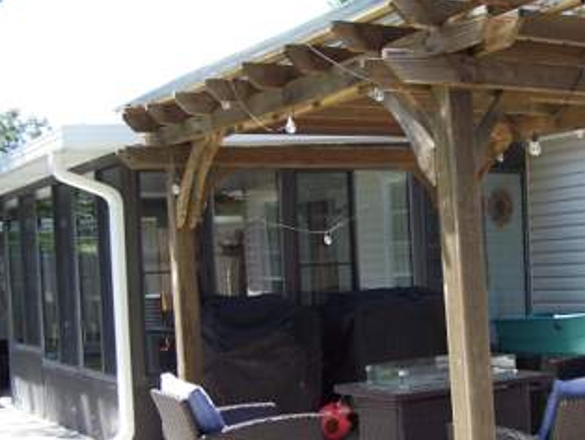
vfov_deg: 25.2
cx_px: 414
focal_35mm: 58
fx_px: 981
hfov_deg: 32.8
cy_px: 268
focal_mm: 6.3
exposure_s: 1/250
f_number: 2.8
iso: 80
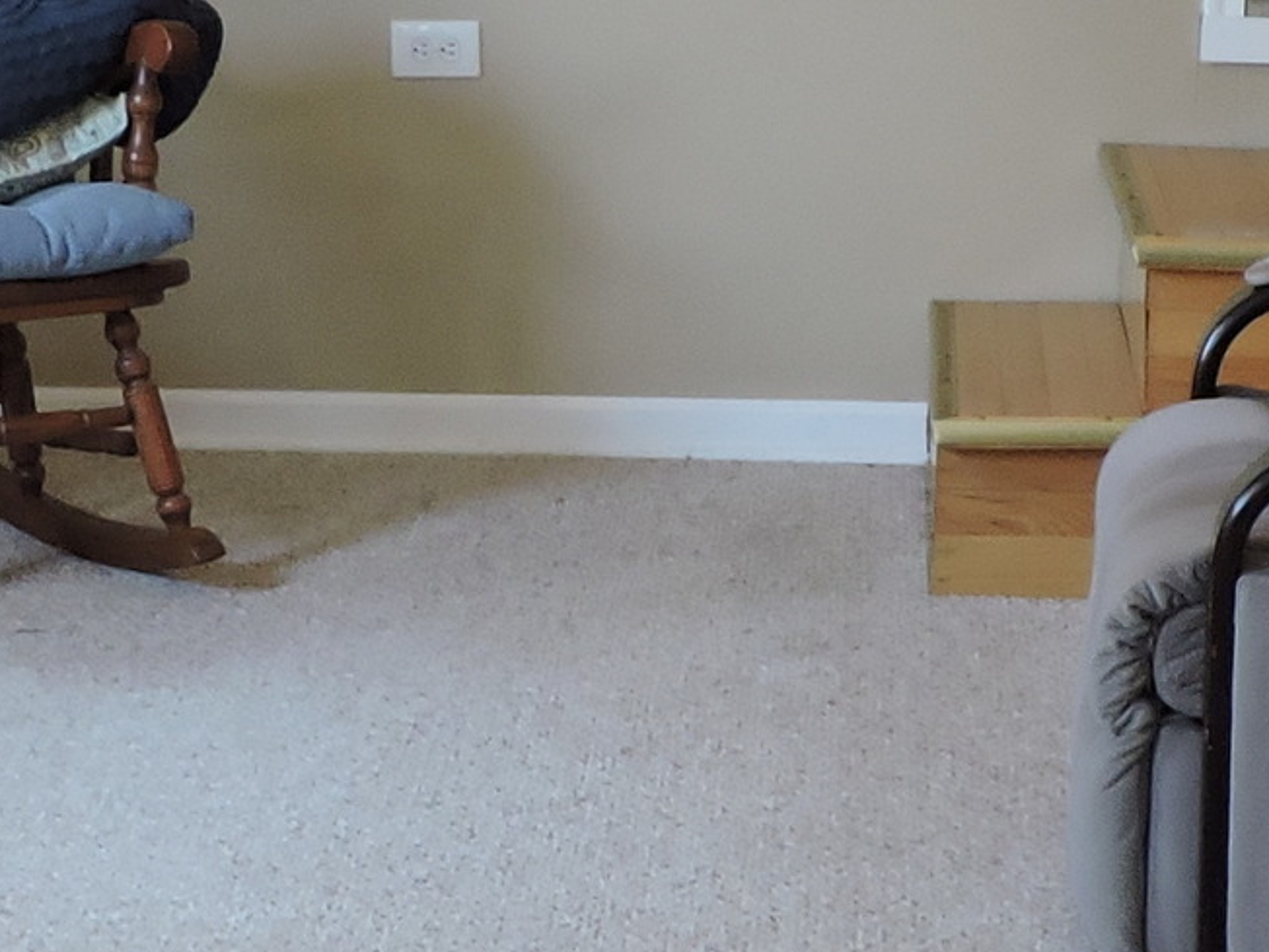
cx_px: 642
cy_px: 421
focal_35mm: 113
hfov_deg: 17.4
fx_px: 4143
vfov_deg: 13.1
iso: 220
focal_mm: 4.3
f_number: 3
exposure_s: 1/30
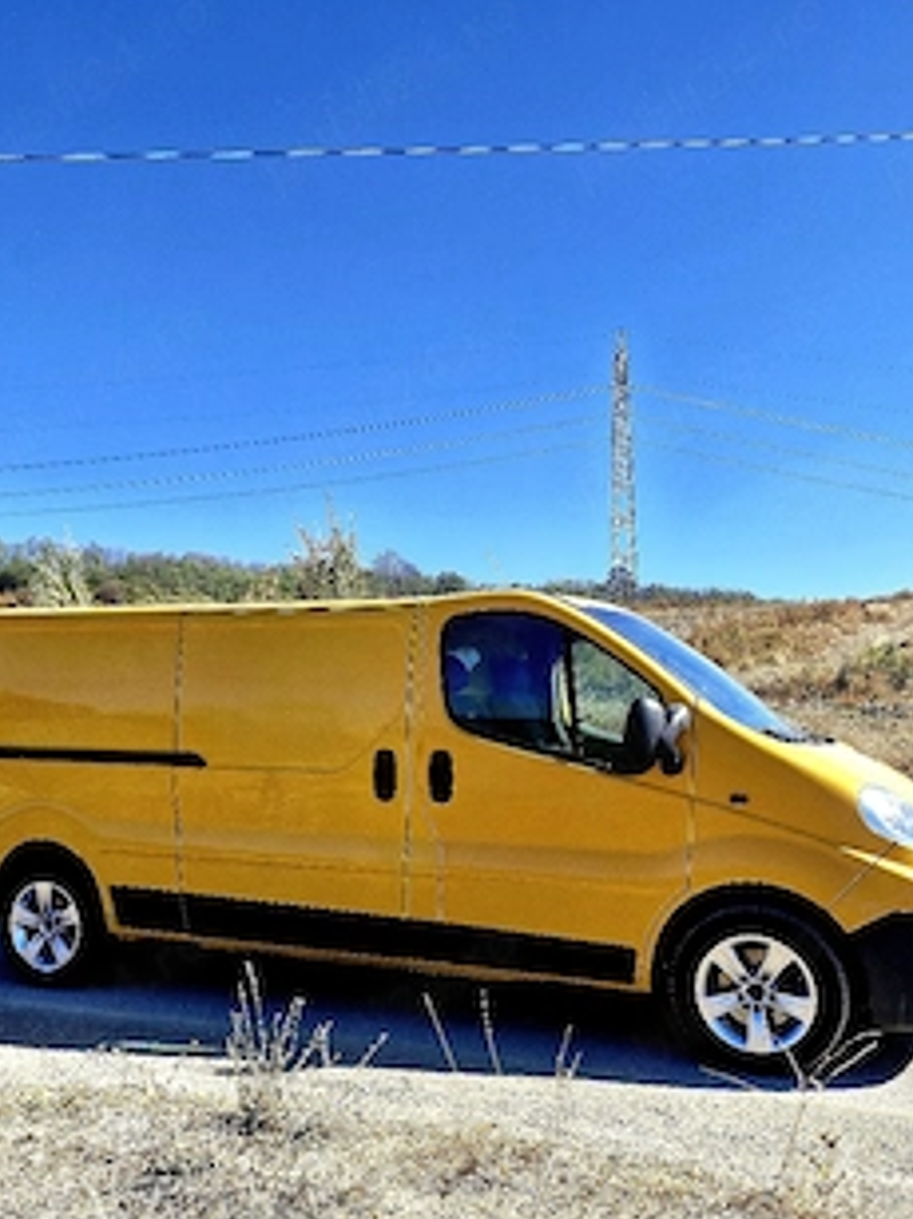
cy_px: 758
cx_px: 468
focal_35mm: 30
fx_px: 1056
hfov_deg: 46.8
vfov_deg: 59.2
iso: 50
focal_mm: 5.54
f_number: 1.8
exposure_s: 1/1429
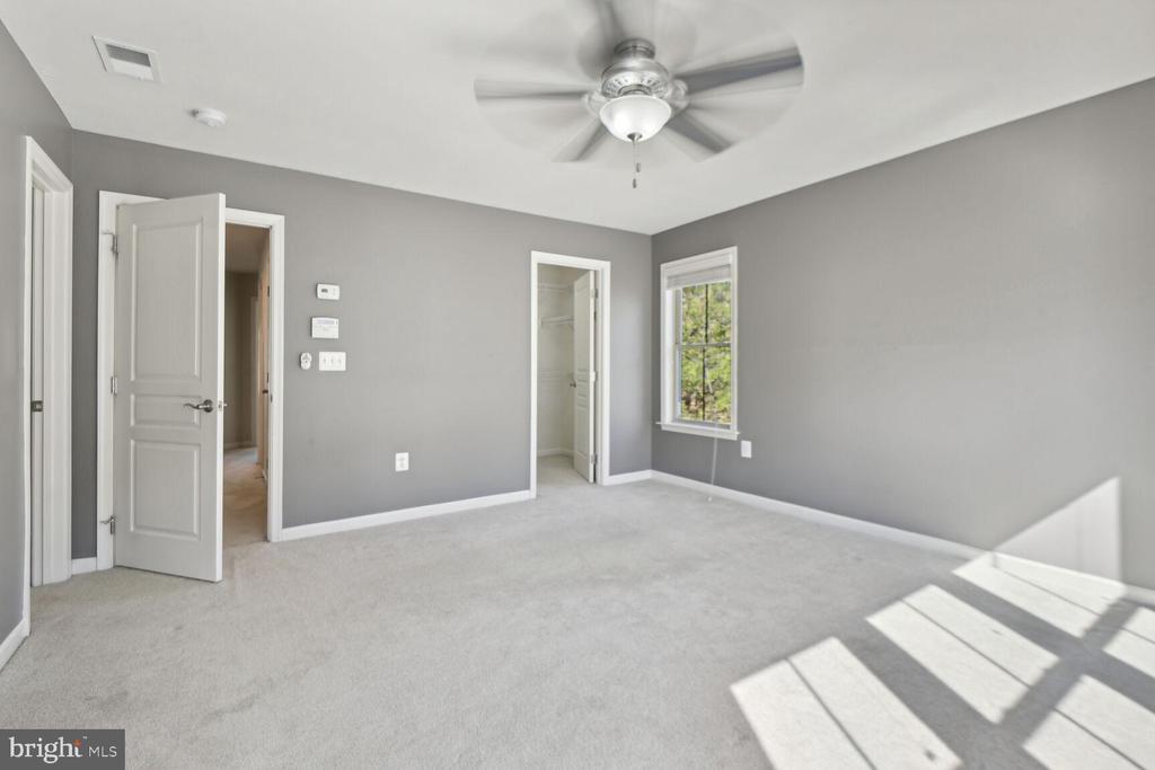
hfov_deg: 96.7
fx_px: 513
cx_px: 578
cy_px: 385
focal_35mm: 16
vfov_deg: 73.8
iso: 200
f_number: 8
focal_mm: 16
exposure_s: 1/80
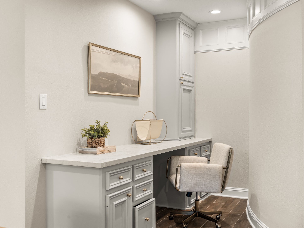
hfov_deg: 49.0
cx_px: 156
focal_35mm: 38
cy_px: 114
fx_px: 334
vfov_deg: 37.7
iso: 200
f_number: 9
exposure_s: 1.6
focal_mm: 35
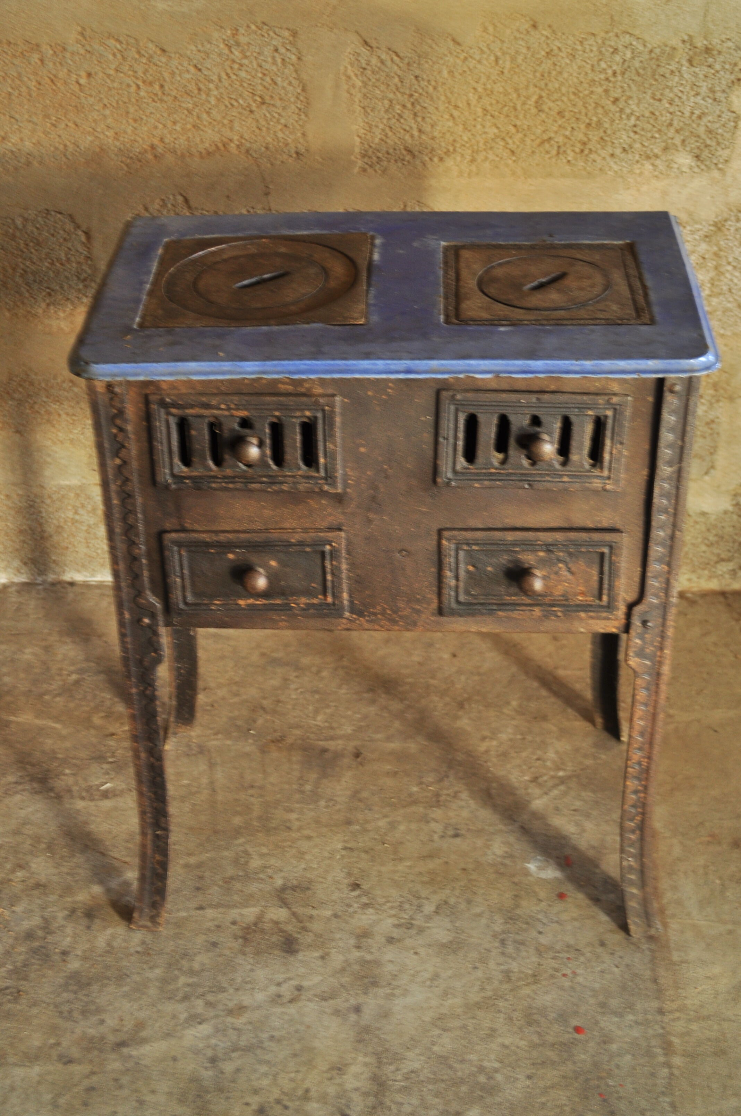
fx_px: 1625
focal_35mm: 52
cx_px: 370
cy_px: 558
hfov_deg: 25.7
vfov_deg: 37.9
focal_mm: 35
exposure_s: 1/13
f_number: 5
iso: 200
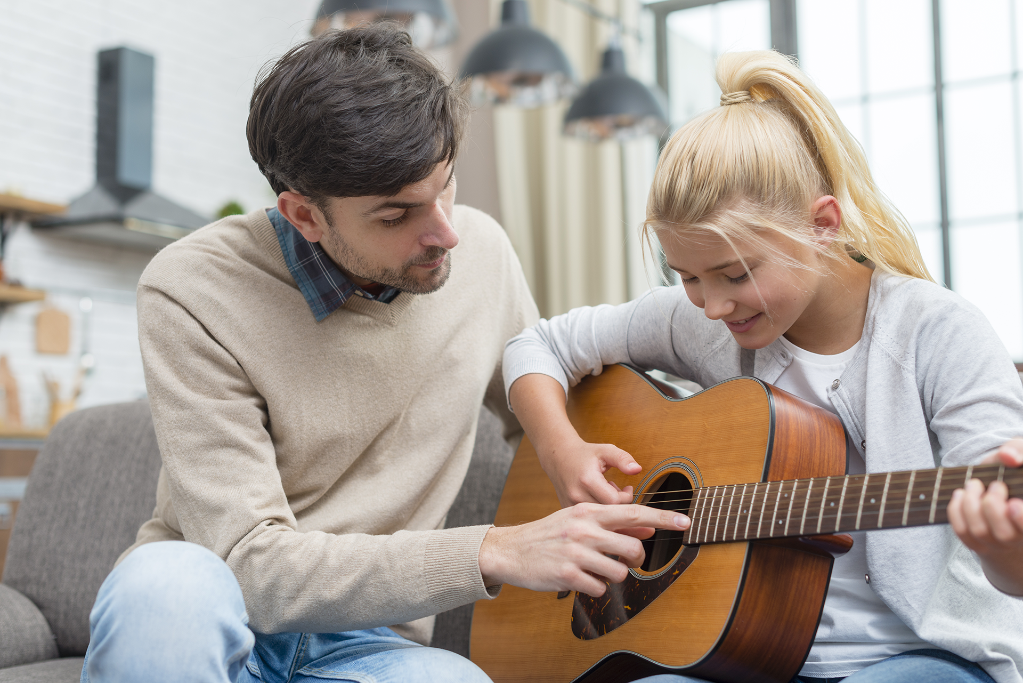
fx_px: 1421
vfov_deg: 27.0
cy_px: 342
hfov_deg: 39.6
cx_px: 512
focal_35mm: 50
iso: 100
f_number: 3.2
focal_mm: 50
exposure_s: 1/160
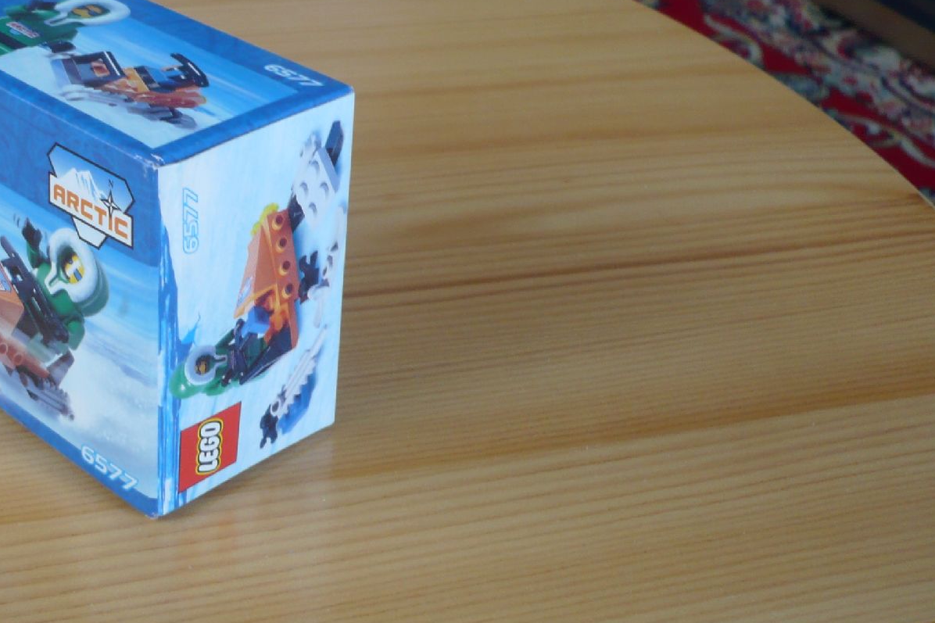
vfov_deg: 22.5
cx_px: 176
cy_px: 205
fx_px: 1558
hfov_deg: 32.4
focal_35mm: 60
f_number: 2.8
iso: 100
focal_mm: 5.8
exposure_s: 1/40
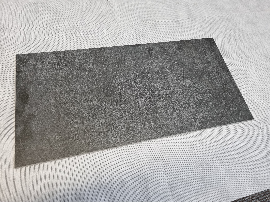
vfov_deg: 53.1
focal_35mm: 26
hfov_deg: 67.3
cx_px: 135
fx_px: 203
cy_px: 101
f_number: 1.8
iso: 100
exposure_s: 1/100
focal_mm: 5.4
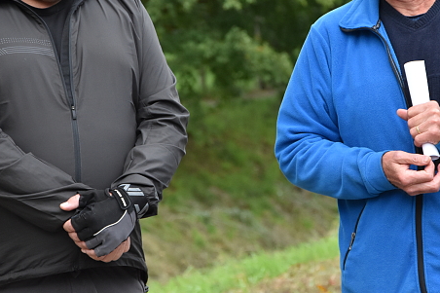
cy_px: 73
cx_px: 231
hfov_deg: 8.6
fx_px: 2920
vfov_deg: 5.7
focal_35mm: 239
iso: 1100
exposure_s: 1/500
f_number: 5.6
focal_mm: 90
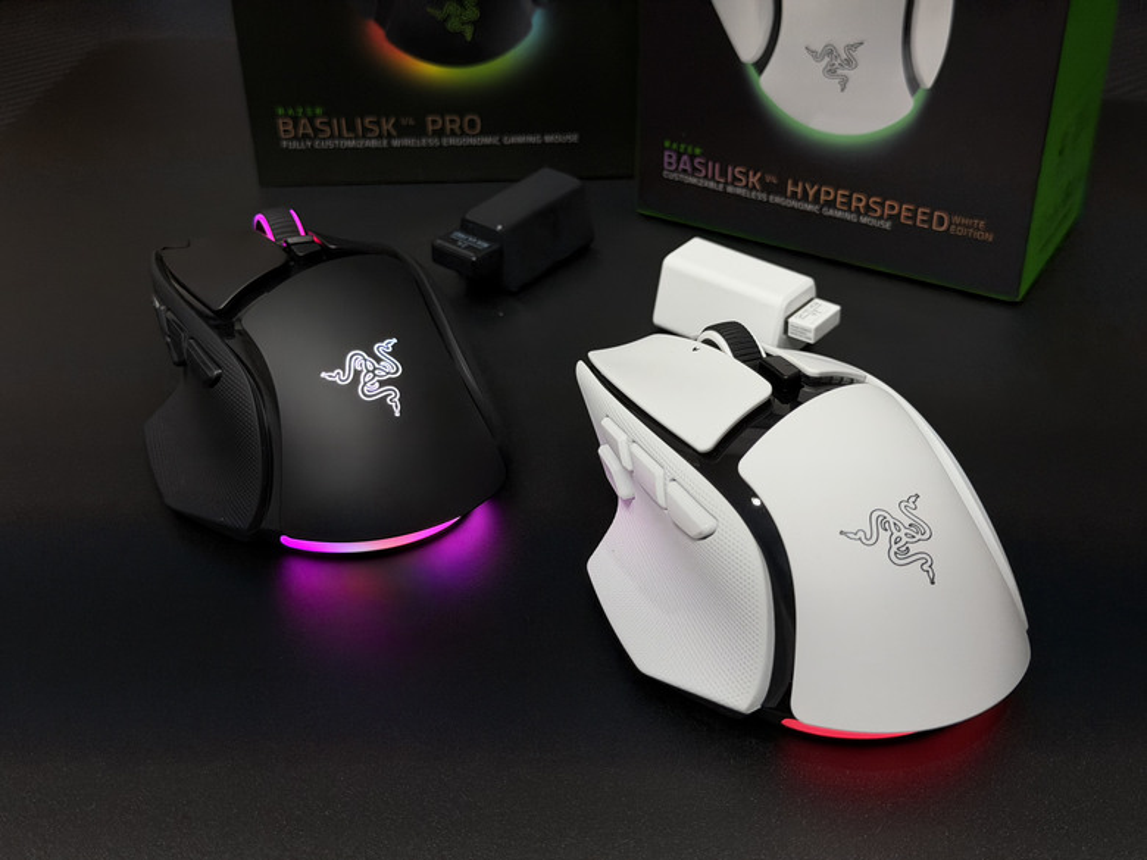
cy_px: 430
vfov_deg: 30.3
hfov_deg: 39.7
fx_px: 1590
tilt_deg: -35.0
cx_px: 574
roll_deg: +1.3
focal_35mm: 48
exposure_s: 1/120
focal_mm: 6.76
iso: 80
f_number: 1.78
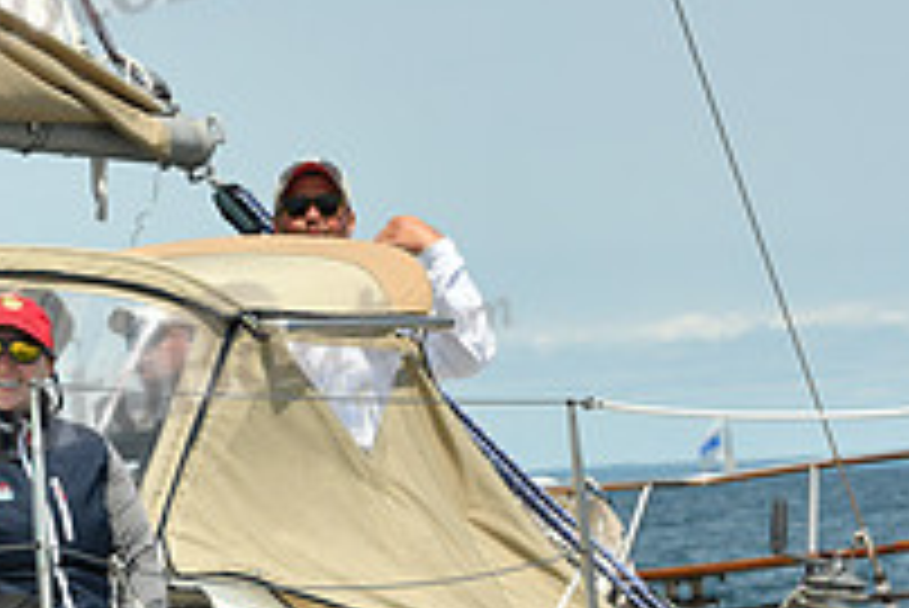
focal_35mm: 344
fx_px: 8692
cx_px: -351
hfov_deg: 5.9
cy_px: 673
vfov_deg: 4.0
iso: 320
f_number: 9
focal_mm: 120
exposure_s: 1/1000
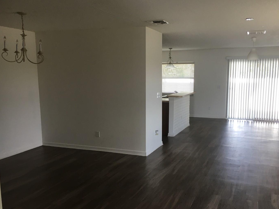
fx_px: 274
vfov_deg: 41.7
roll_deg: -0.1
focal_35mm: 34
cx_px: 159
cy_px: 119
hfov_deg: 53.8
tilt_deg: -9.4
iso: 25
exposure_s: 1/40
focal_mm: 4.15
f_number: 2.2
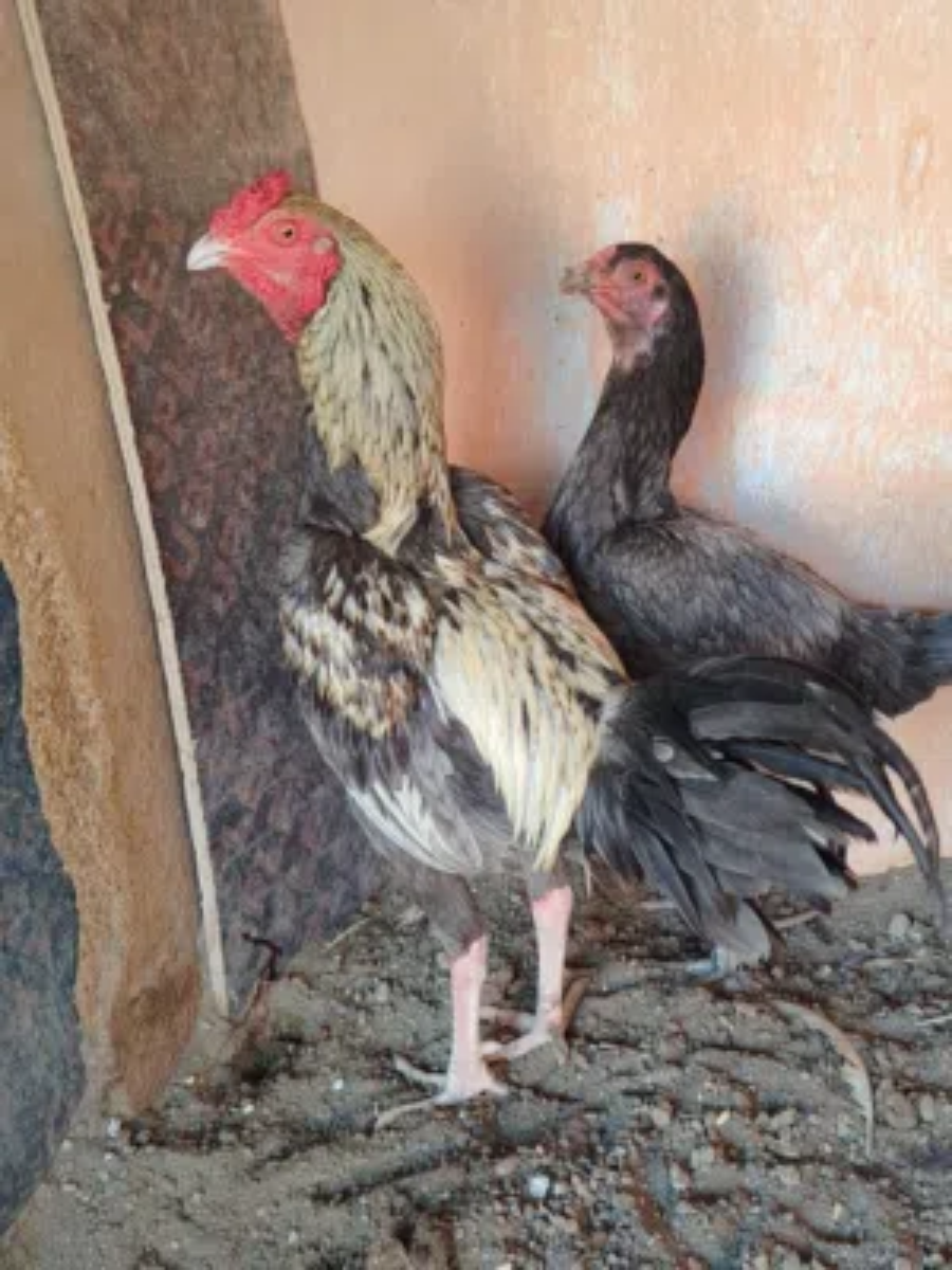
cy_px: 635
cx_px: 476
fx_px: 1687
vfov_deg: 41.2
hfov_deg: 31.5
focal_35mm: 46
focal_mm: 5.25
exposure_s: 1/33.3
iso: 472
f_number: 1.75
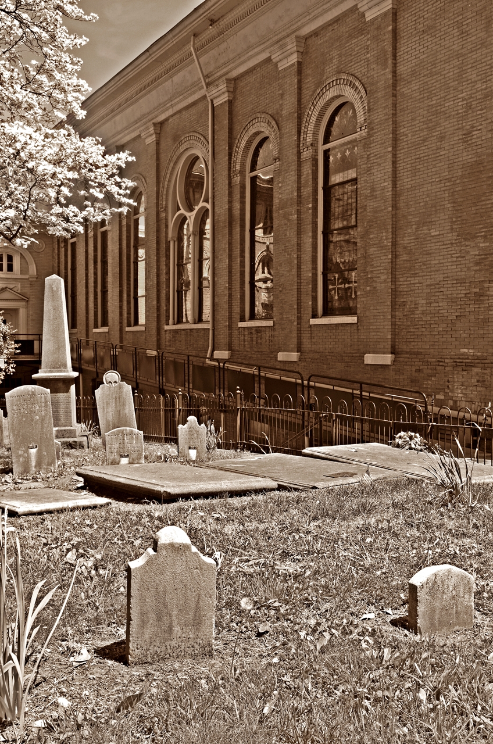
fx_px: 743
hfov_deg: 36.7
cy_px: 372
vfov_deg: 53.2
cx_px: 246
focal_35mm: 36
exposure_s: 1/200
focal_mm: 24.38
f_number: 8
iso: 200
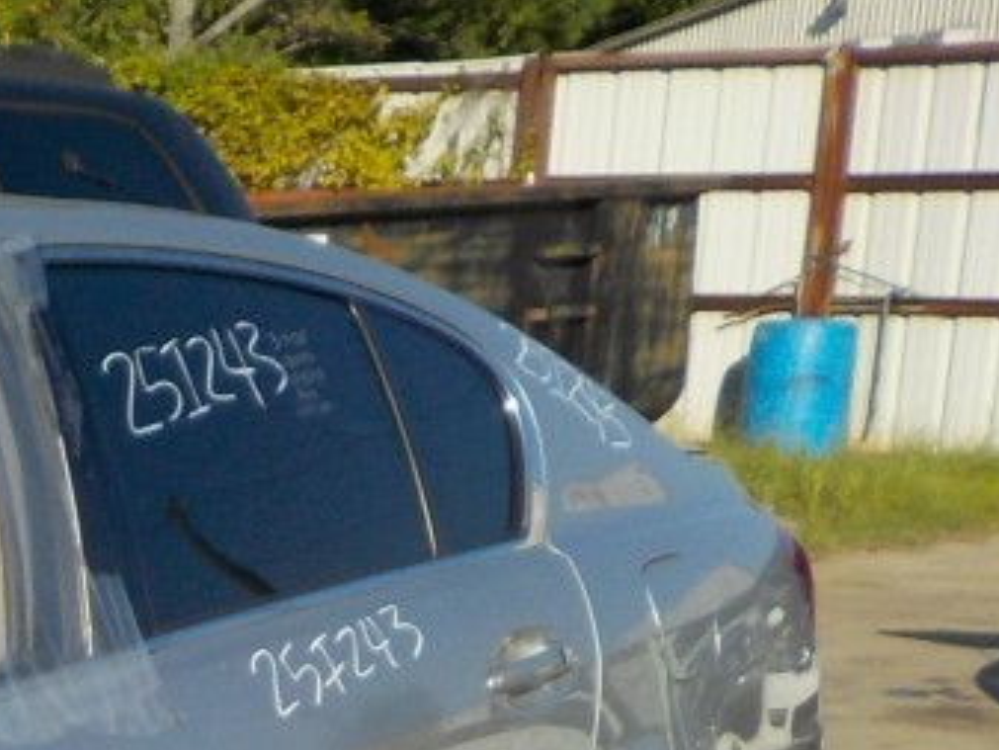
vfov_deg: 12.4
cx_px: -794
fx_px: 3291
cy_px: 1135
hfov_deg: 15.0
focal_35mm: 114
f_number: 3.3
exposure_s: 1/1250
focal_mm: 4.1
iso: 125
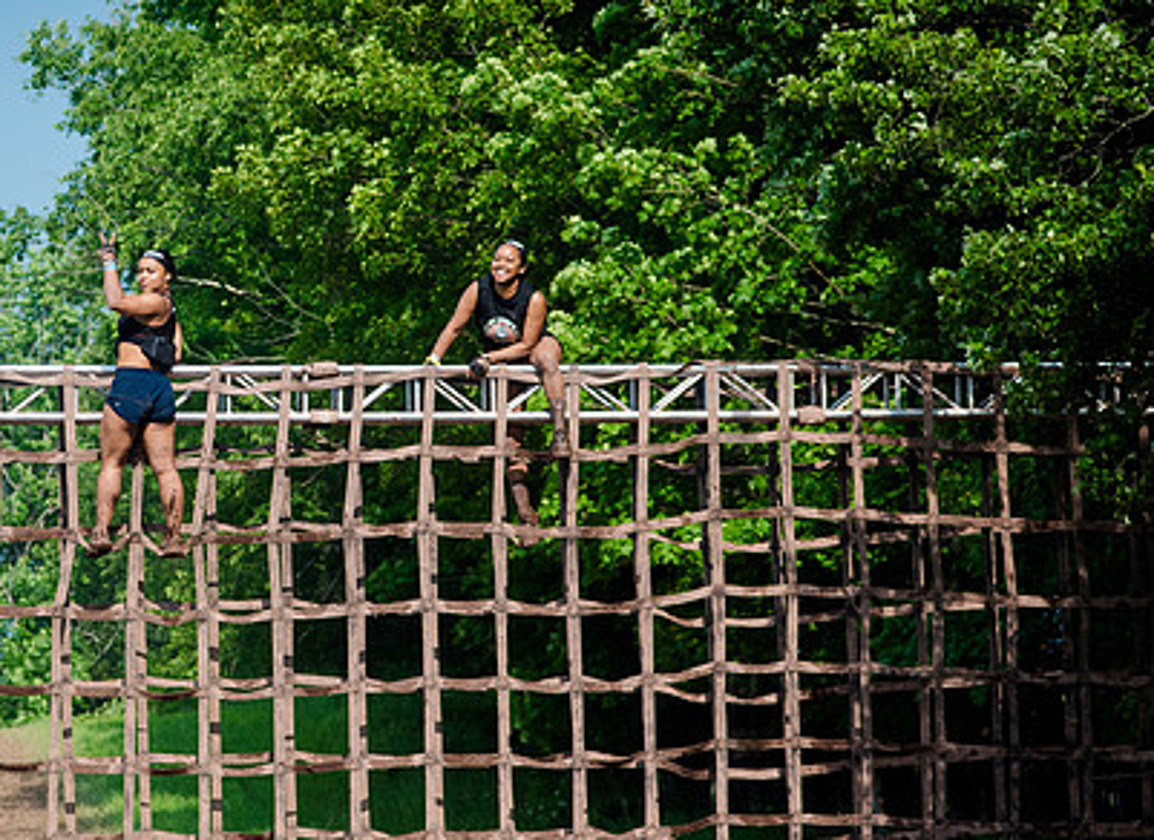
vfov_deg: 8.6
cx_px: 87
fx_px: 5609
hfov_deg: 11.7
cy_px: 381
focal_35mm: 170
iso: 250
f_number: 4.5
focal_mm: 86
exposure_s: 1/1600
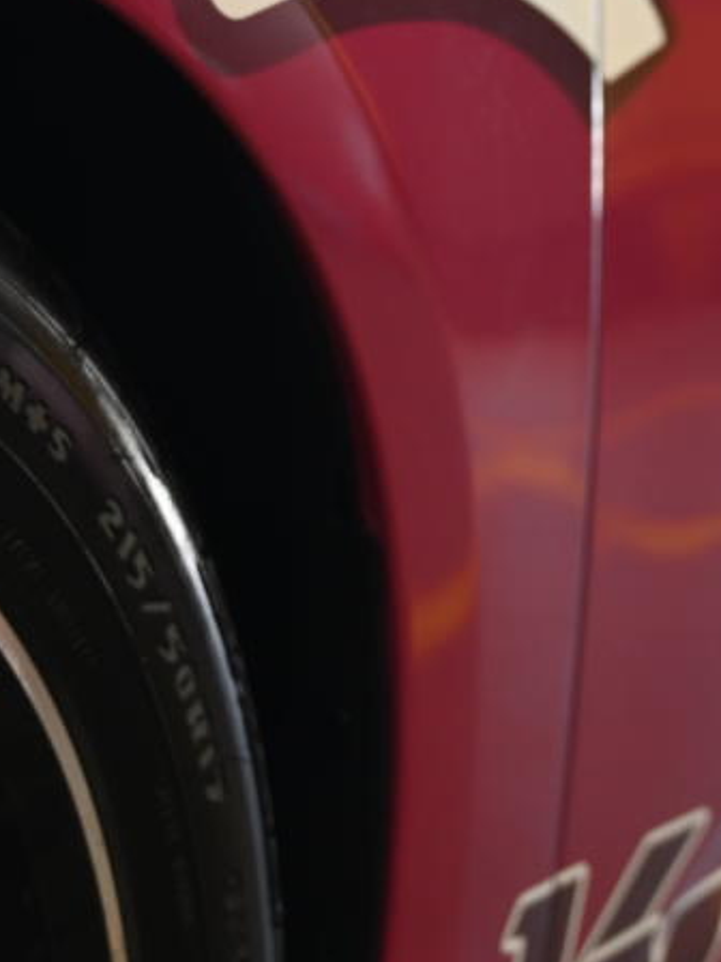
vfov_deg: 15.0
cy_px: -2
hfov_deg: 11.5
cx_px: 512
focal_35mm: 129
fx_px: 3583
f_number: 4
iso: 800
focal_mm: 40
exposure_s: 1/125
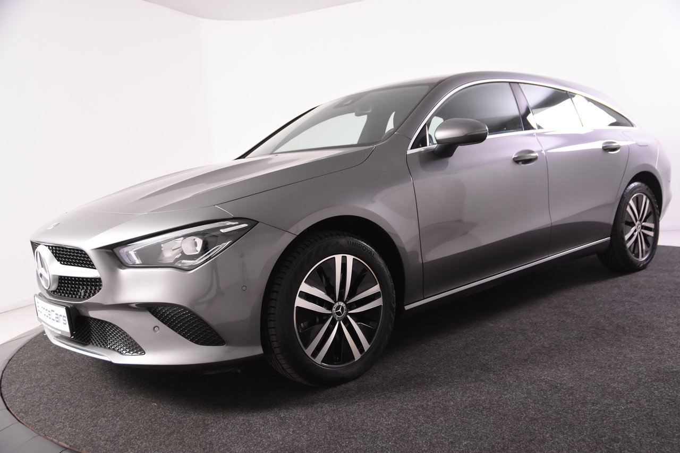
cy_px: 226
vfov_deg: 40.0
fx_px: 623
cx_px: 340
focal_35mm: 33
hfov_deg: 57.2
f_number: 4
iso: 1600
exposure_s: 1/60
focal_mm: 22
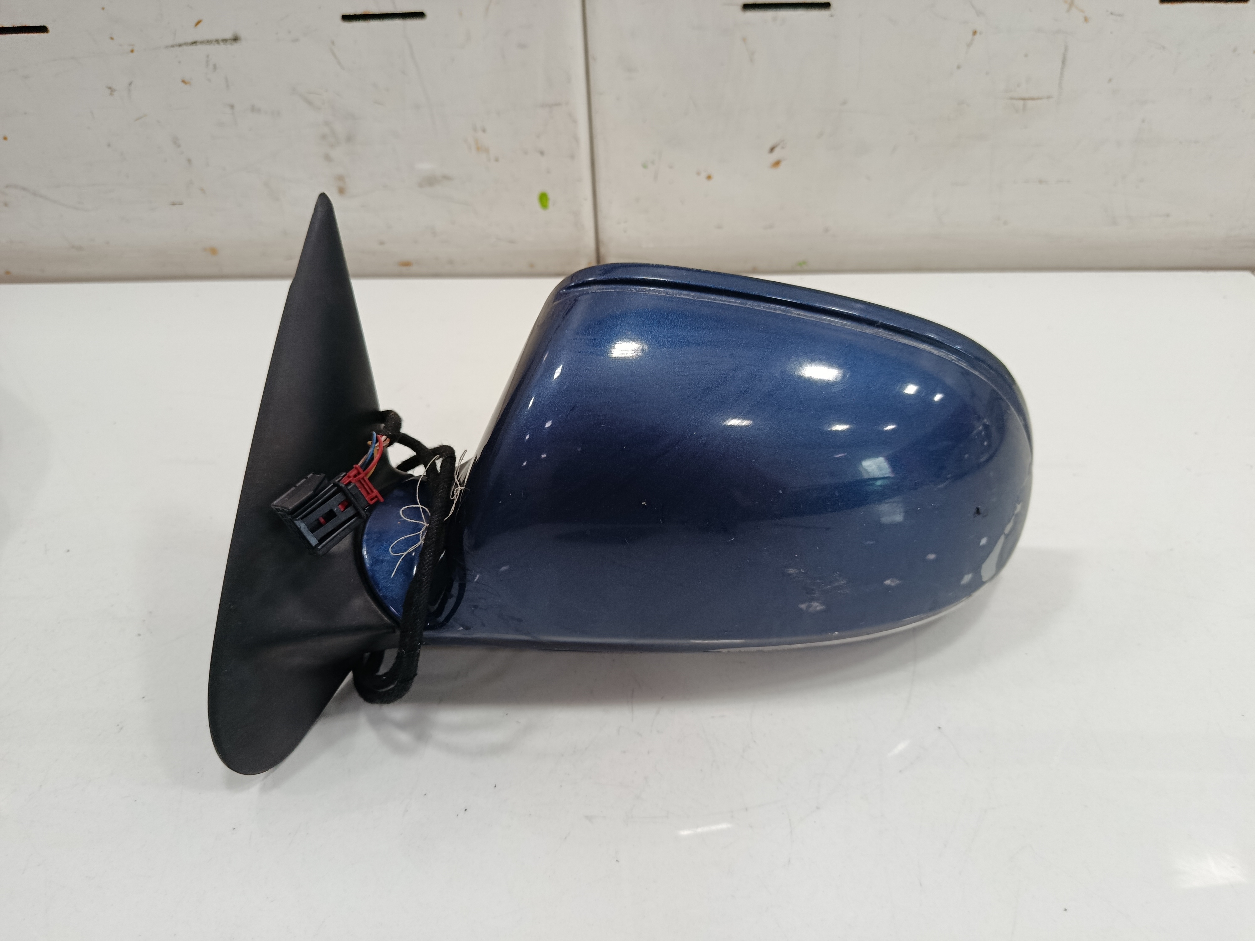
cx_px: 628
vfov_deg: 56.8
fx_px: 870
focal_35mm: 24
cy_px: 470
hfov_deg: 71.6
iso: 1022
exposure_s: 1/100
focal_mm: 5.24
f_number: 1.7
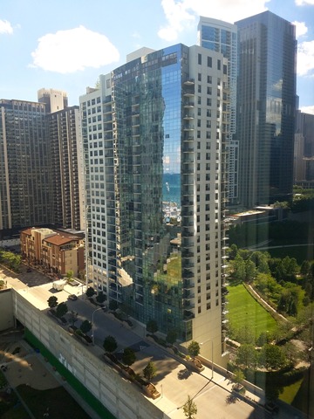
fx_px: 314
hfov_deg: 53.1
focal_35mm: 26
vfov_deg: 67.3
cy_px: 210
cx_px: 157
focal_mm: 4.2
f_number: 1.7
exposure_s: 1/586
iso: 50
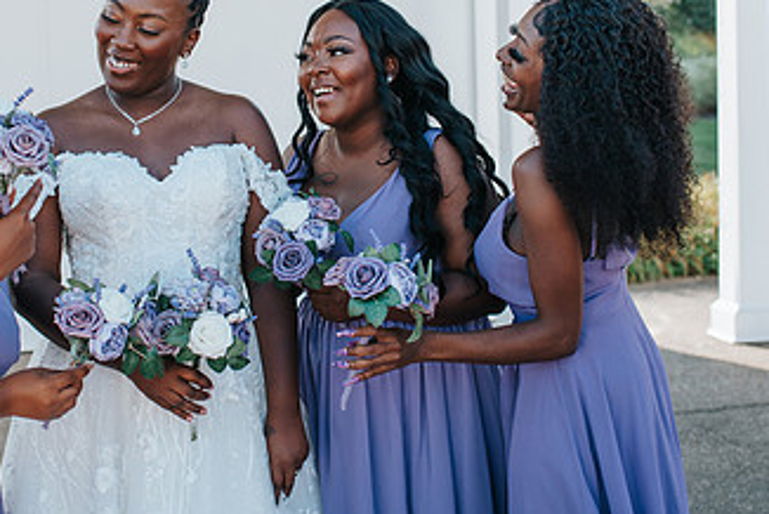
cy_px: 178
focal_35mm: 71
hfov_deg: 28.3
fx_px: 1518
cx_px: 280
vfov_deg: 19.2
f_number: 2.8
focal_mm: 35
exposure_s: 1/640
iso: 125
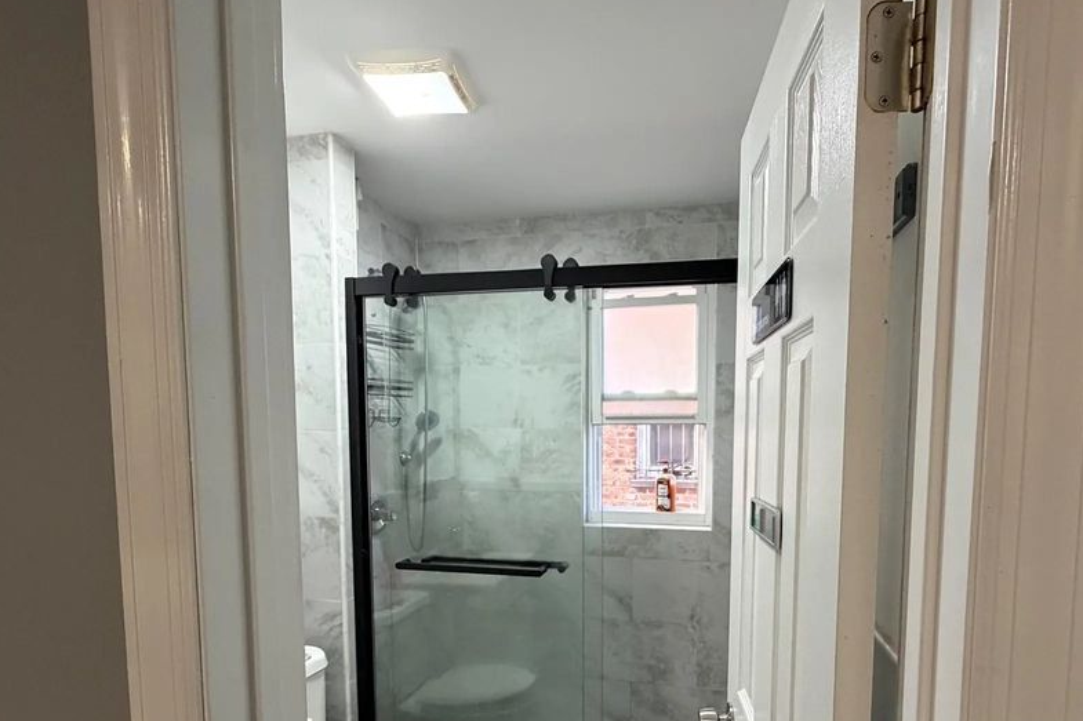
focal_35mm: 19
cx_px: 602
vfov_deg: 63.2
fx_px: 571
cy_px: 470
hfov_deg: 86.6
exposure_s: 1/60
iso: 500
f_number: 2.2
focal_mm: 2.22
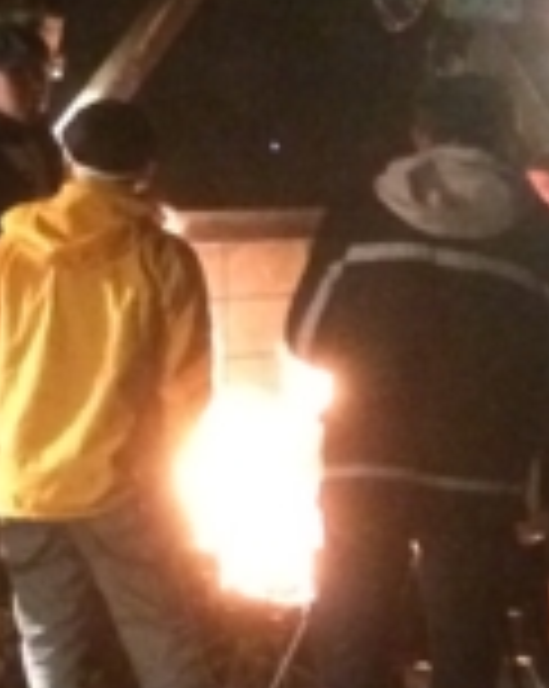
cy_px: 378
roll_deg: +0.6
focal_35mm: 148
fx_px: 3012
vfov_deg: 13.0
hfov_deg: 10.2
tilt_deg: -5.0
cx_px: 747
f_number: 2.2
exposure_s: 1/15
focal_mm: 4.15
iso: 800
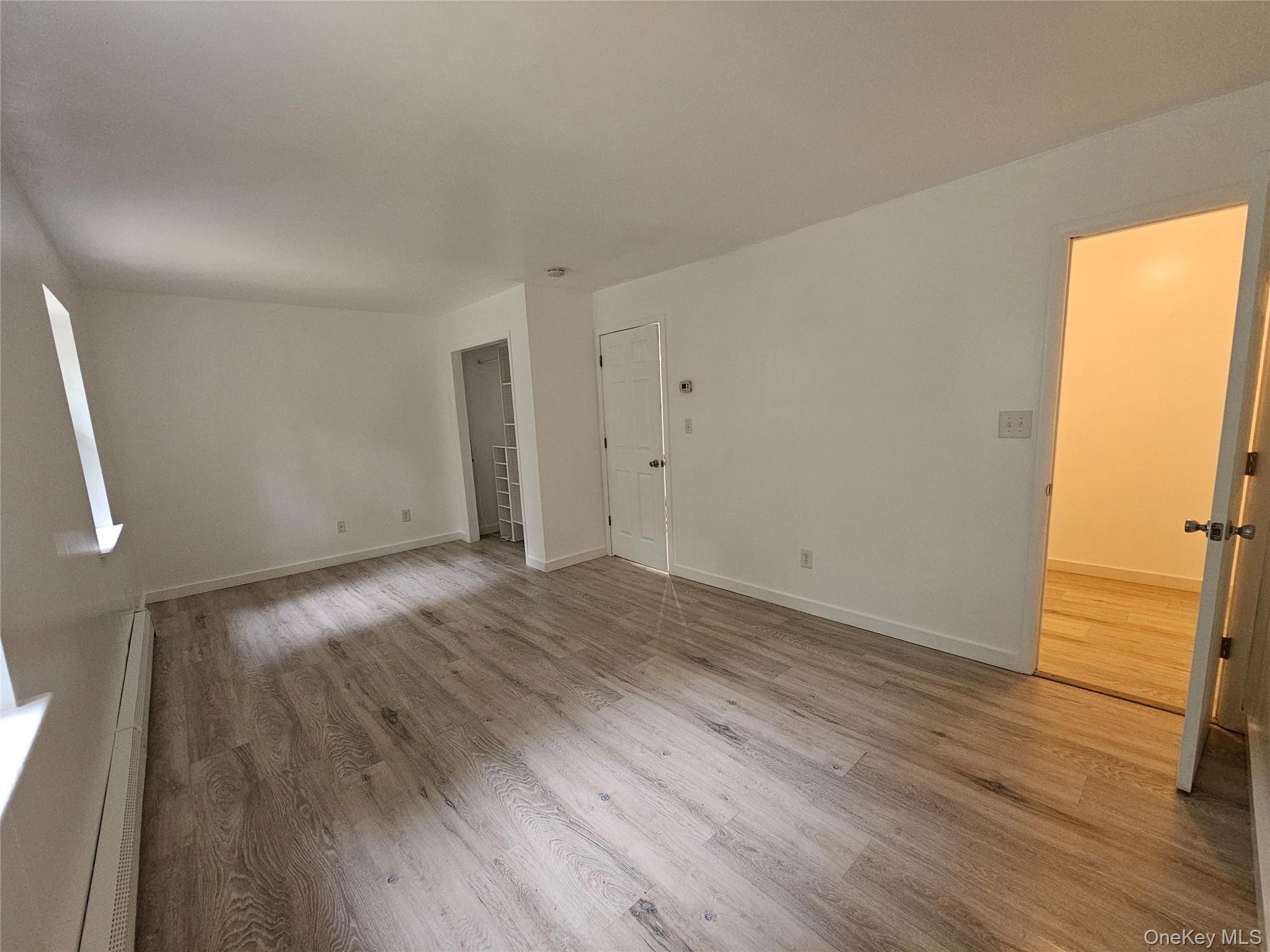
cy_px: 476
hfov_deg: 106.2
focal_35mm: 13
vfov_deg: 89.9
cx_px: 635
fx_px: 477
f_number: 2.2
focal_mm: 2.2
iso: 400
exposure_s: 1/60
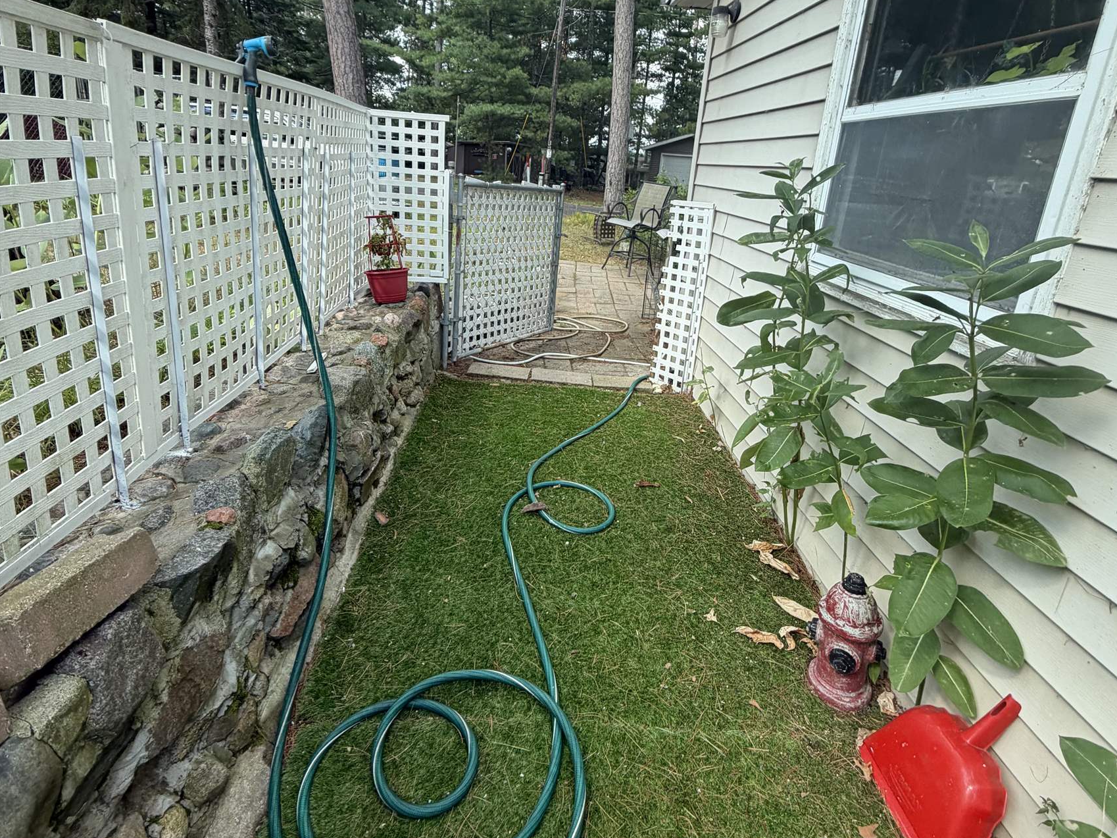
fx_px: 613
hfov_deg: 84.7
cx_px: 566
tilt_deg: -16.0
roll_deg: -4.0
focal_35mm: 19
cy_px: 352
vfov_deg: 68.2
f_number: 2.2
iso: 40
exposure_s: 1/216
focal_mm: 2.22
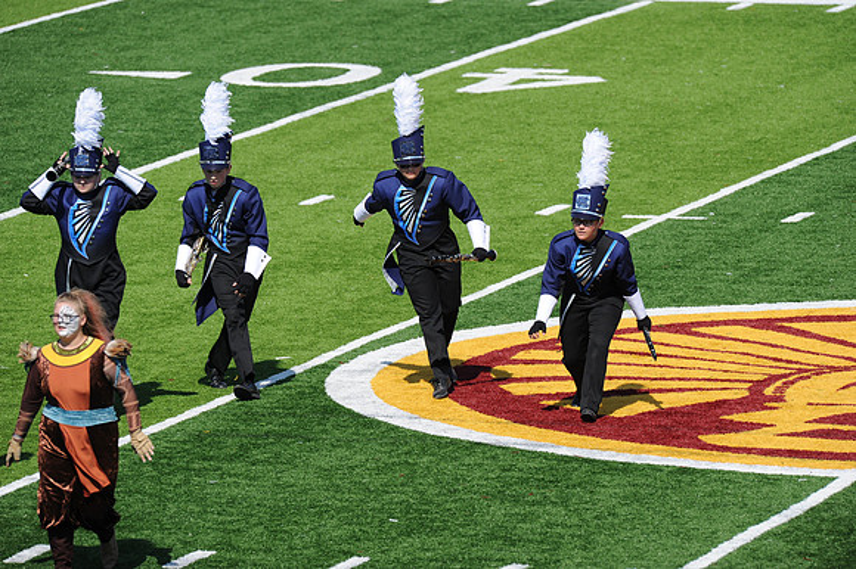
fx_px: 9505
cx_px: 428
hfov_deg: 5.2
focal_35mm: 400
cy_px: 284
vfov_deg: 3.4
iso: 800
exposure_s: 1/4000
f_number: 6.3
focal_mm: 400
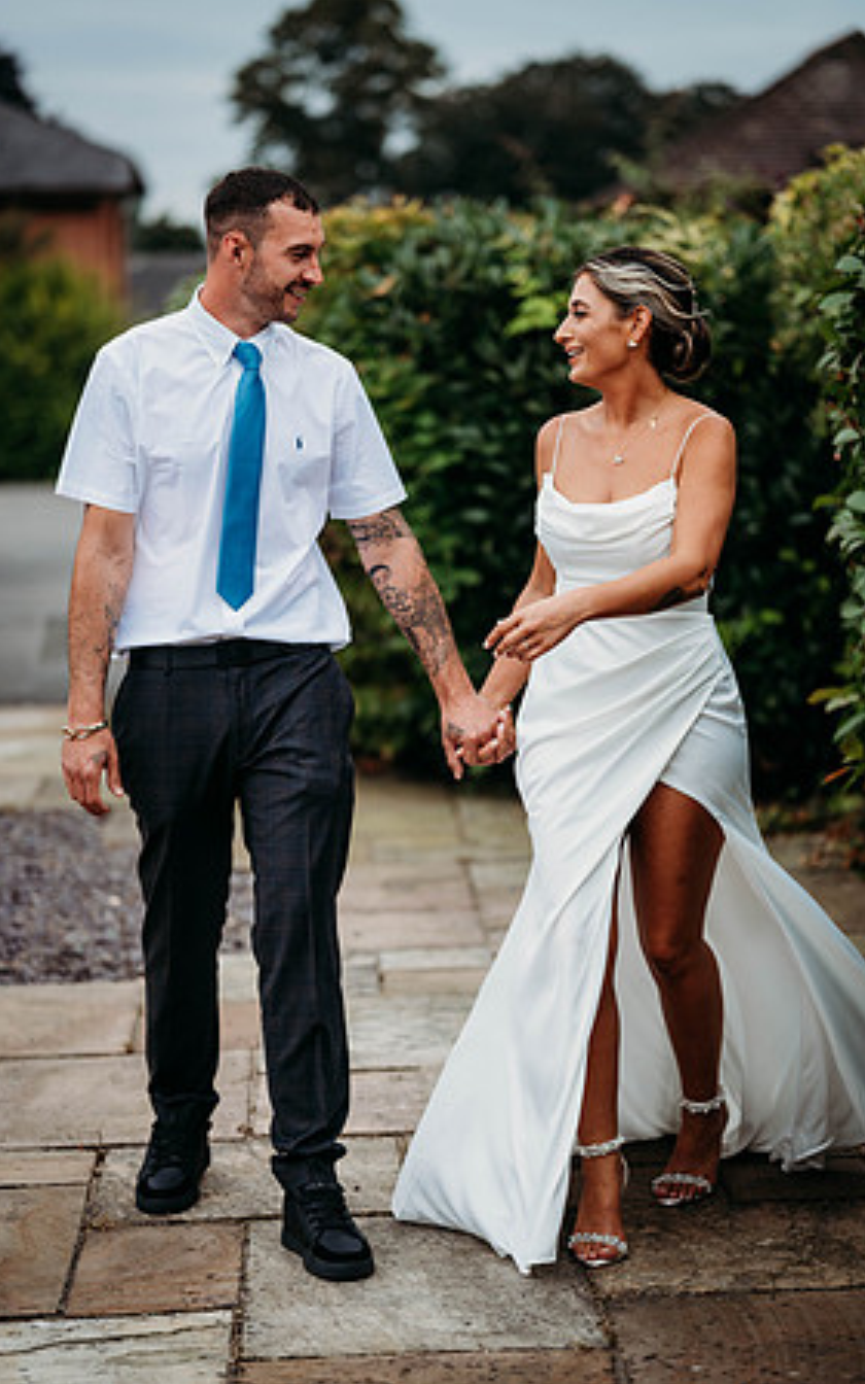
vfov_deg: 23.8
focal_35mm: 87
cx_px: 446
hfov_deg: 15.0
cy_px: 692
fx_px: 3282
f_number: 1.8
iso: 100
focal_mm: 85
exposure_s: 1/1600
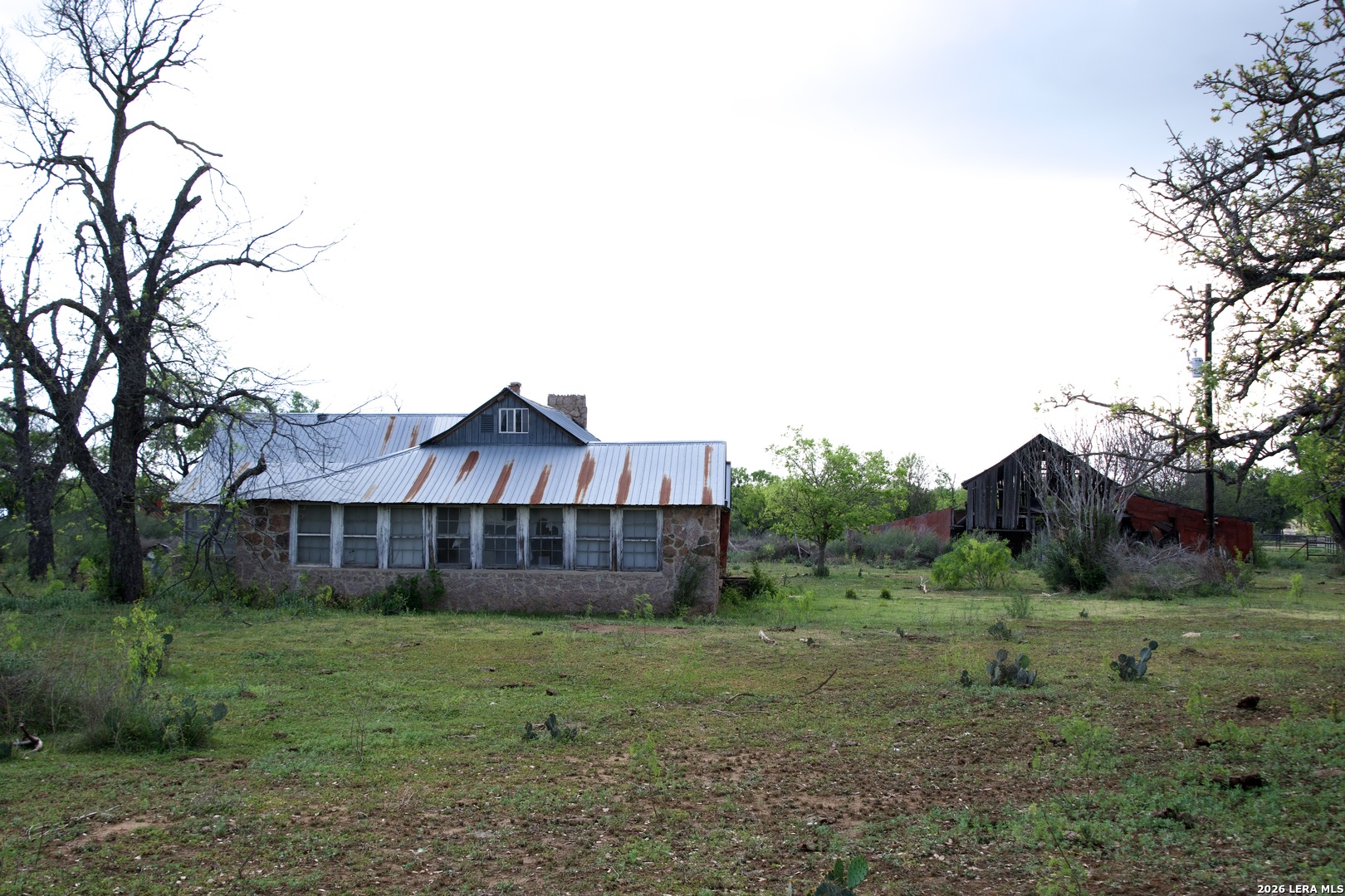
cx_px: 672
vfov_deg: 31.9
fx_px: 1569
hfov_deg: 46.4
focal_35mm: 42
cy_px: 448
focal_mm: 28
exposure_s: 1/125
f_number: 8
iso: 100
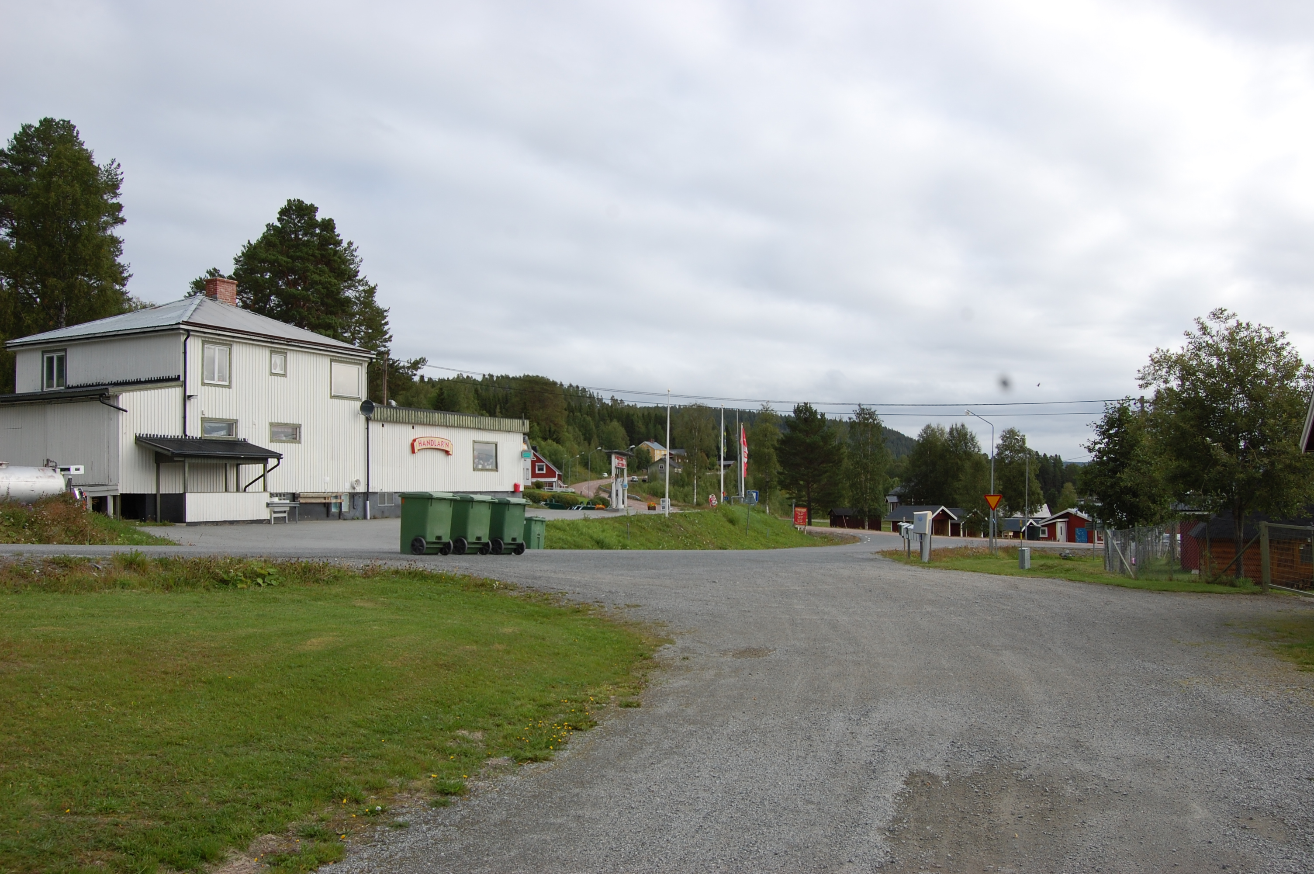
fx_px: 1094
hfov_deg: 62.0
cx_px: 657
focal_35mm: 30
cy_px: 437
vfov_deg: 43.5
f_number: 9
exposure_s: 1/320
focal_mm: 20
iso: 200
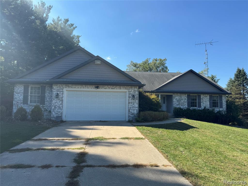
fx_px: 172
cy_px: 93
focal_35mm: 24
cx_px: 124
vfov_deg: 56.8
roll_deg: -0.6
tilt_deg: +3.7
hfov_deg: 71.6
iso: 80
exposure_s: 1/1721
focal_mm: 6.76
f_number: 1.78
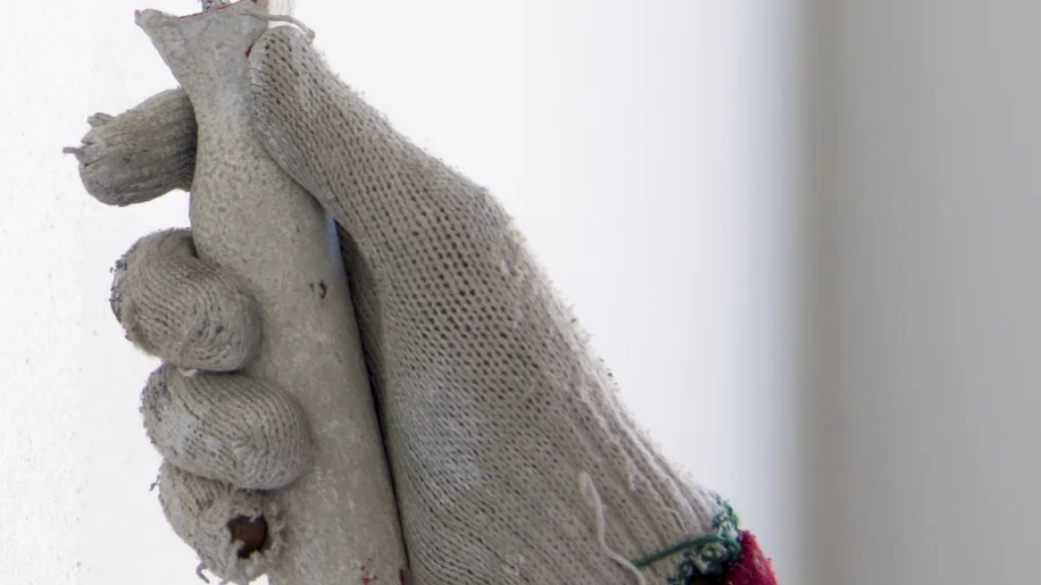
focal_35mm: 202
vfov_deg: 6.0
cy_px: -86
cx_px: -202
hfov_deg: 10.5
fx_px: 5575
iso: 125
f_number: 4
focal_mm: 46
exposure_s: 1/250
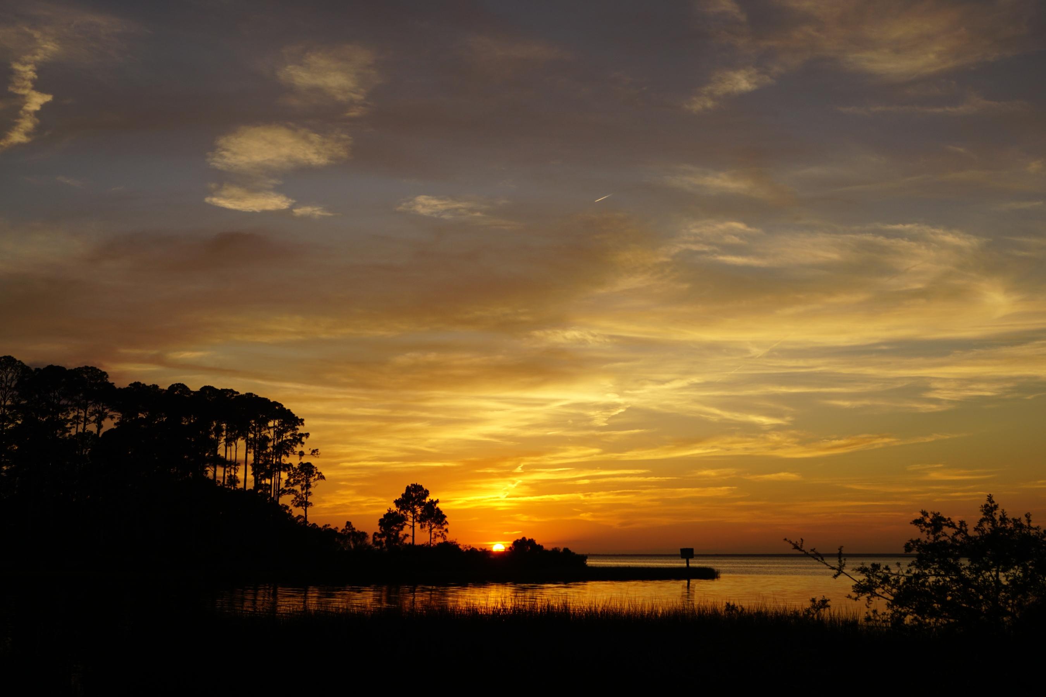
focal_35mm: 39
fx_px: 1133
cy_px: 348
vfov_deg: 34.2
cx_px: 523
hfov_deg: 49.6
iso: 100
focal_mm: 26
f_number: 9
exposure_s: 1/125
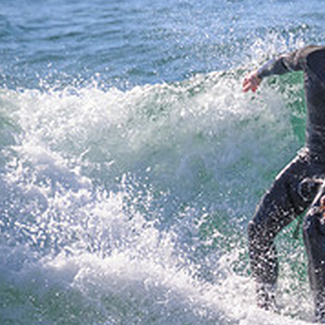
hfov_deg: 0.9
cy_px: 194
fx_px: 20575
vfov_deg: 0.9
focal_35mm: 1937
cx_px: 473
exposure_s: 1/1600
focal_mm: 700
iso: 1600
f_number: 11
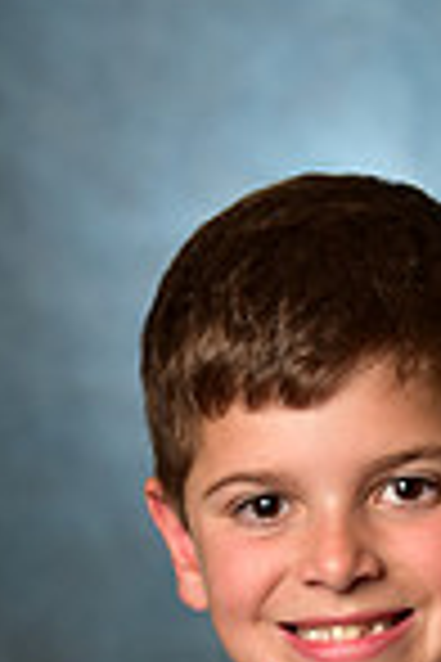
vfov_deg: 4.3
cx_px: 394
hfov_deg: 2.9
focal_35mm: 480
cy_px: 991
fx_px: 8819
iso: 250
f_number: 4.5
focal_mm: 122
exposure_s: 1/160
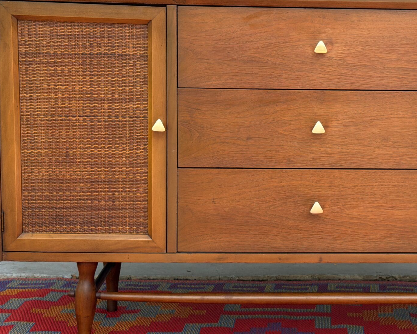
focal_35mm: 87
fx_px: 1074
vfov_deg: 17.7
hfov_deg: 21.8
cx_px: 317
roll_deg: -0.6
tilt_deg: -4.8
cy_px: 178
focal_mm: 6.76
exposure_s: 1/496
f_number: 1.78
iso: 64
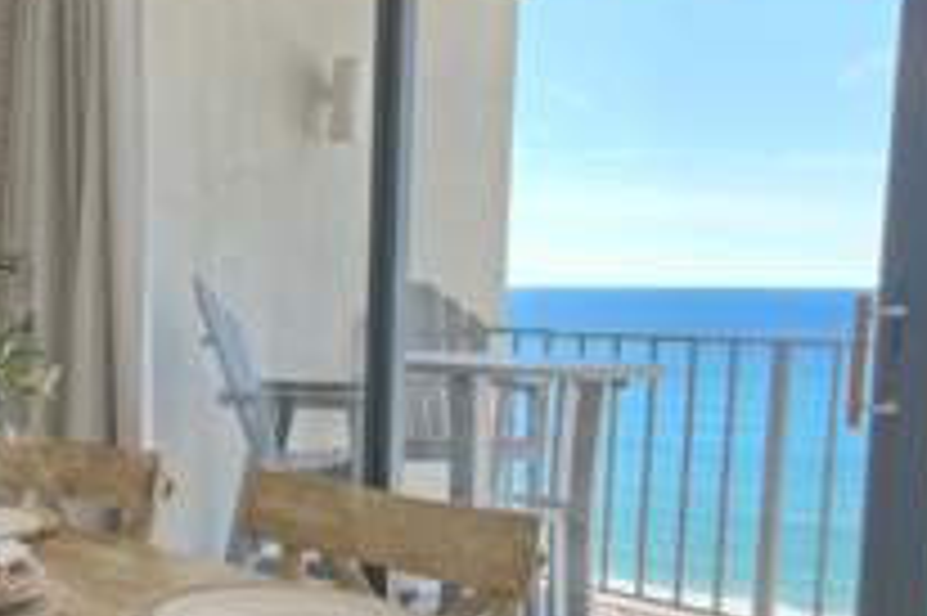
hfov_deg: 38.0
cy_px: 436
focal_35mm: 49
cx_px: 117
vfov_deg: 27.2
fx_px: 1261
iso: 500
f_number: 8
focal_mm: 21
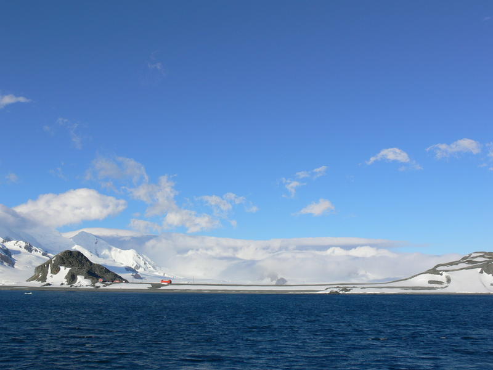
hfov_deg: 47.9
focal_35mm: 39
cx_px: 246
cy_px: 185
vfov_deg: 36.8
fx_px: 555
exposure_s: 1/500
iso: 80
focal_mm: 8.2
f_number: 5.6
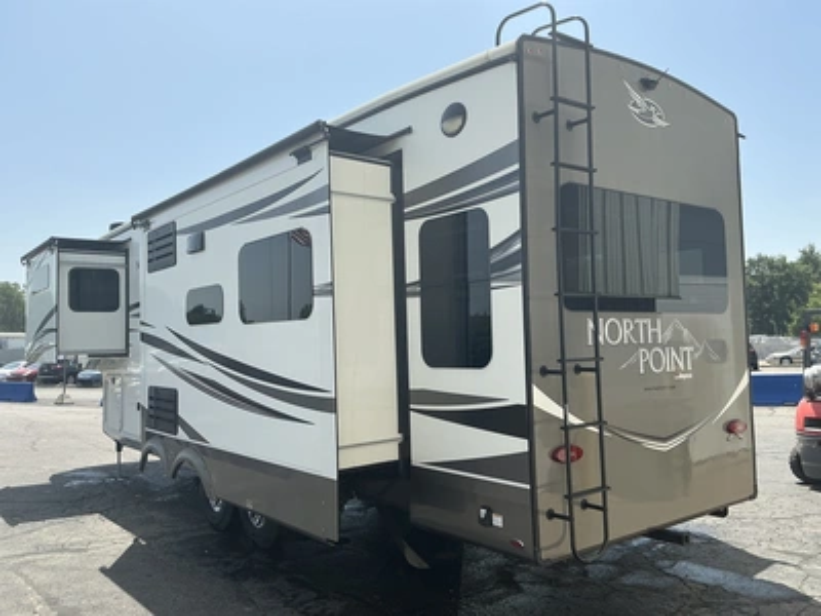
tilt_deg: +3.7
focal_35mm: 28
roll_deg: +2.0
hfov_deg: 63.4
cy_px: 308
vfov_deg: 49.7
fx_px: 664
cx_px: 410
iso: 25
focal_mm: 3
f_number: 1.8
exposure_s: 1/1675
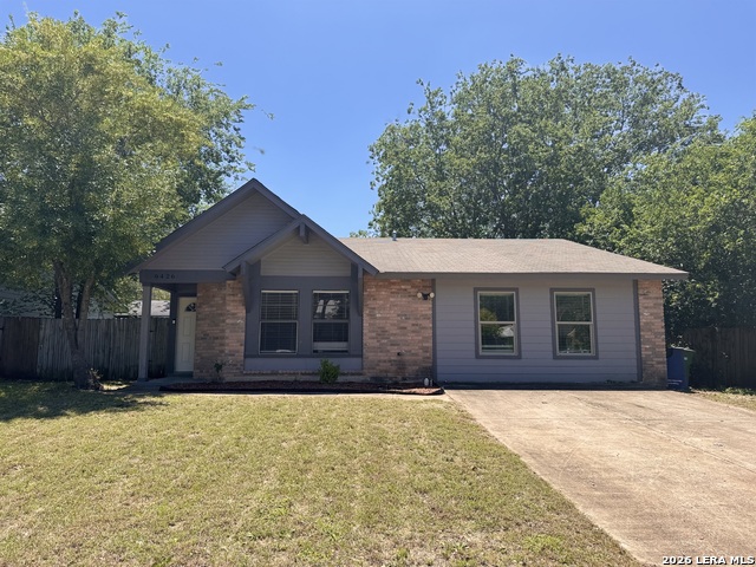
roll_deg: -0.4
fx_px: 524
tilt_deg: +7.3
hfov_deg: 71.6
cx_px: 378
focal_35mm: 24
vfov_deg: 56.8
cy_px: 284
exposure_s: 1/3413
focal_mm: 6.76
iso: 80
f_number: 1.78
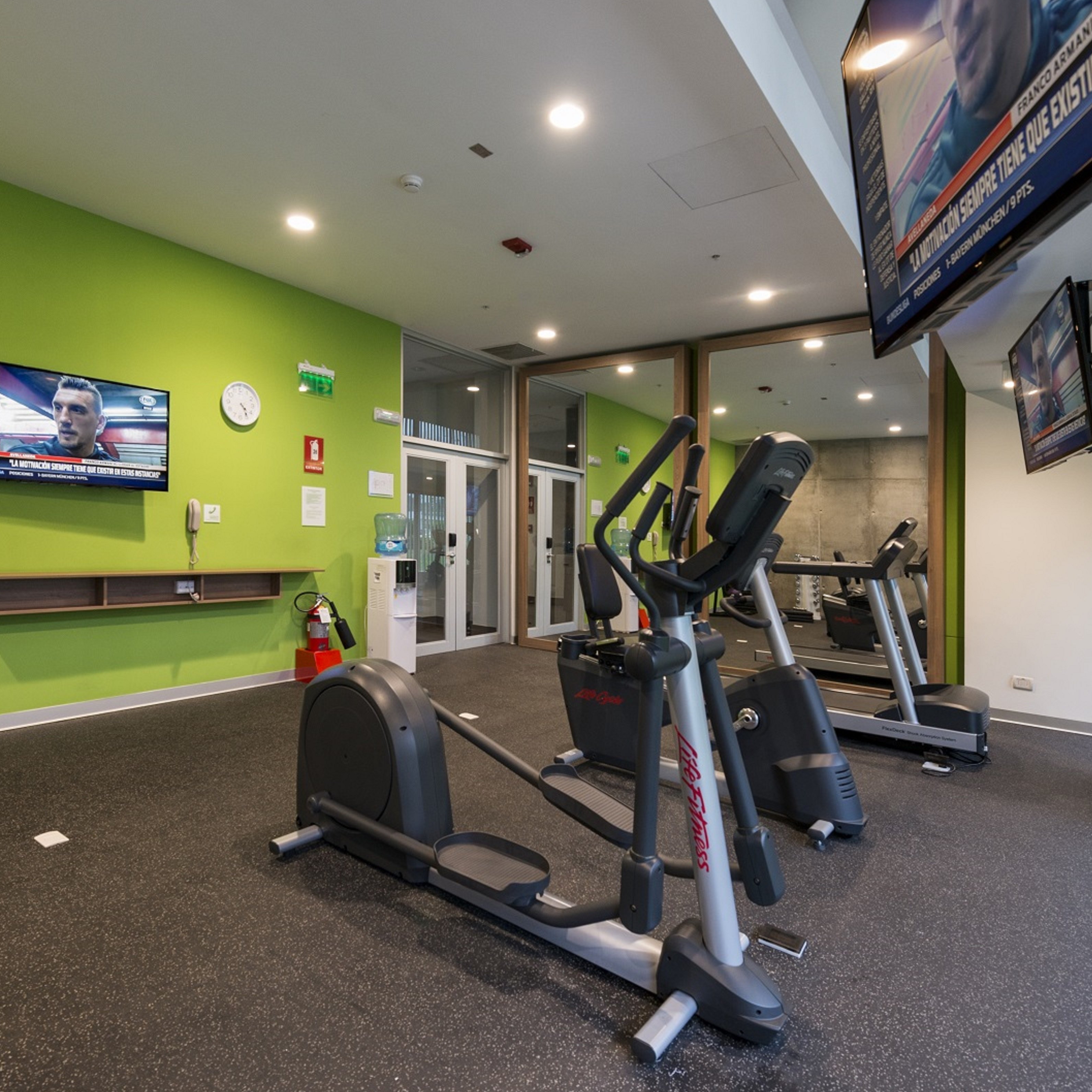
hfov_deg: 80.7
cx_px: 522
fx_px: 642
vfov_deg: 80.7
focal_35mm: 18
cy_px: 547
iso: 500
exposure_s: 1/10
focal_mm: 14
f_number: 9
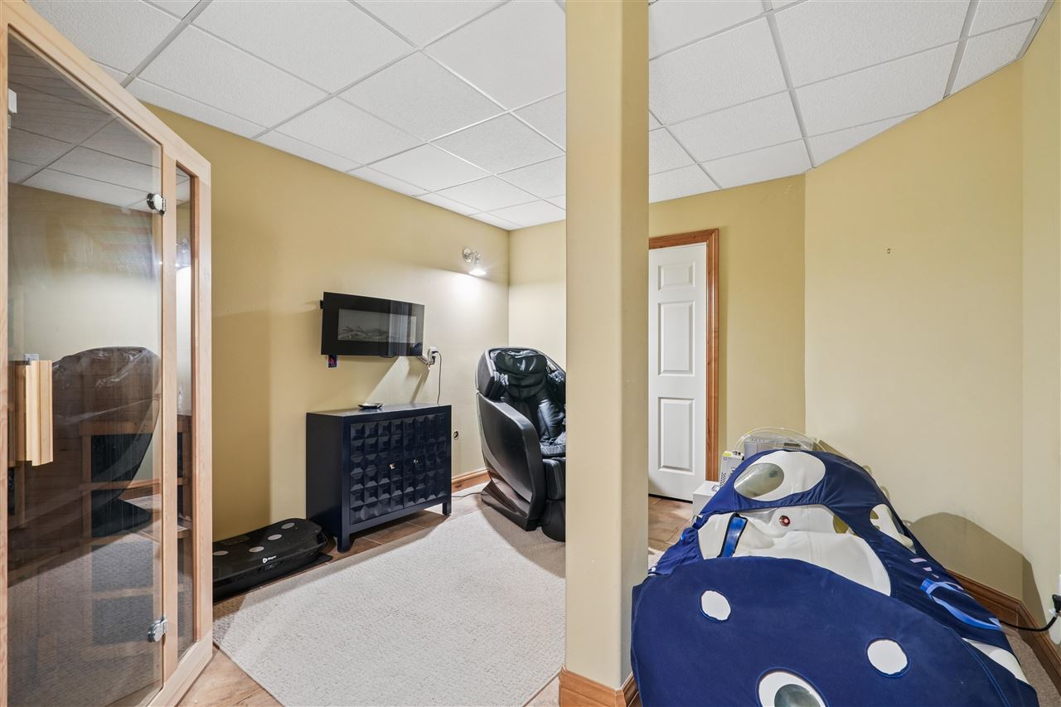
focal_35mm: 16
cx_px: 530
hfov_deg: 96.7
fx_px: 471
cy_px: 354
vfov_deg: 73.7
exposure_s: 1.6
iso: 400
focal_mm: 16
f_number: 10
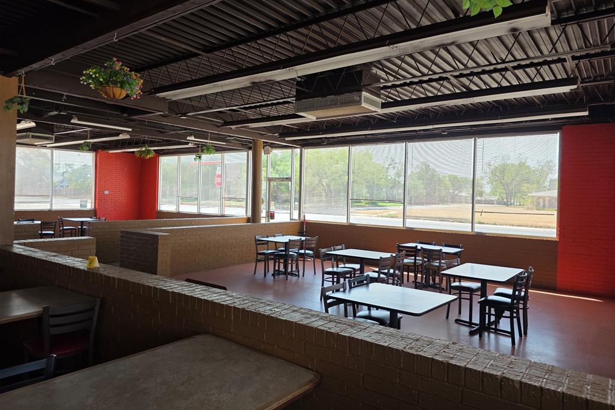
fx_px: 410
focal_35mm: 24
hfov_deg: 73.8
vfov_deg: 53.1
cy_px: 198
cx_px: 308
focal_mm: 6.3
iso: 80
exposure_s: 1/1328
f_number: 1.7
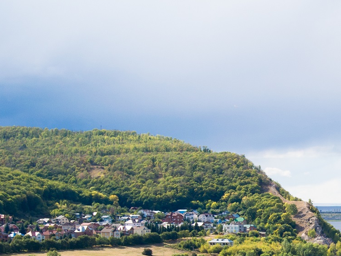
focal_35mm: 115
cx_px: 330
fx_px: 1133
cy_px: 267
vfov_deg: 12.7
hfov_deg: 16.8
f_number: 4.5
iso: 100
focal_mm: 17.7
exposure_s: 1/640
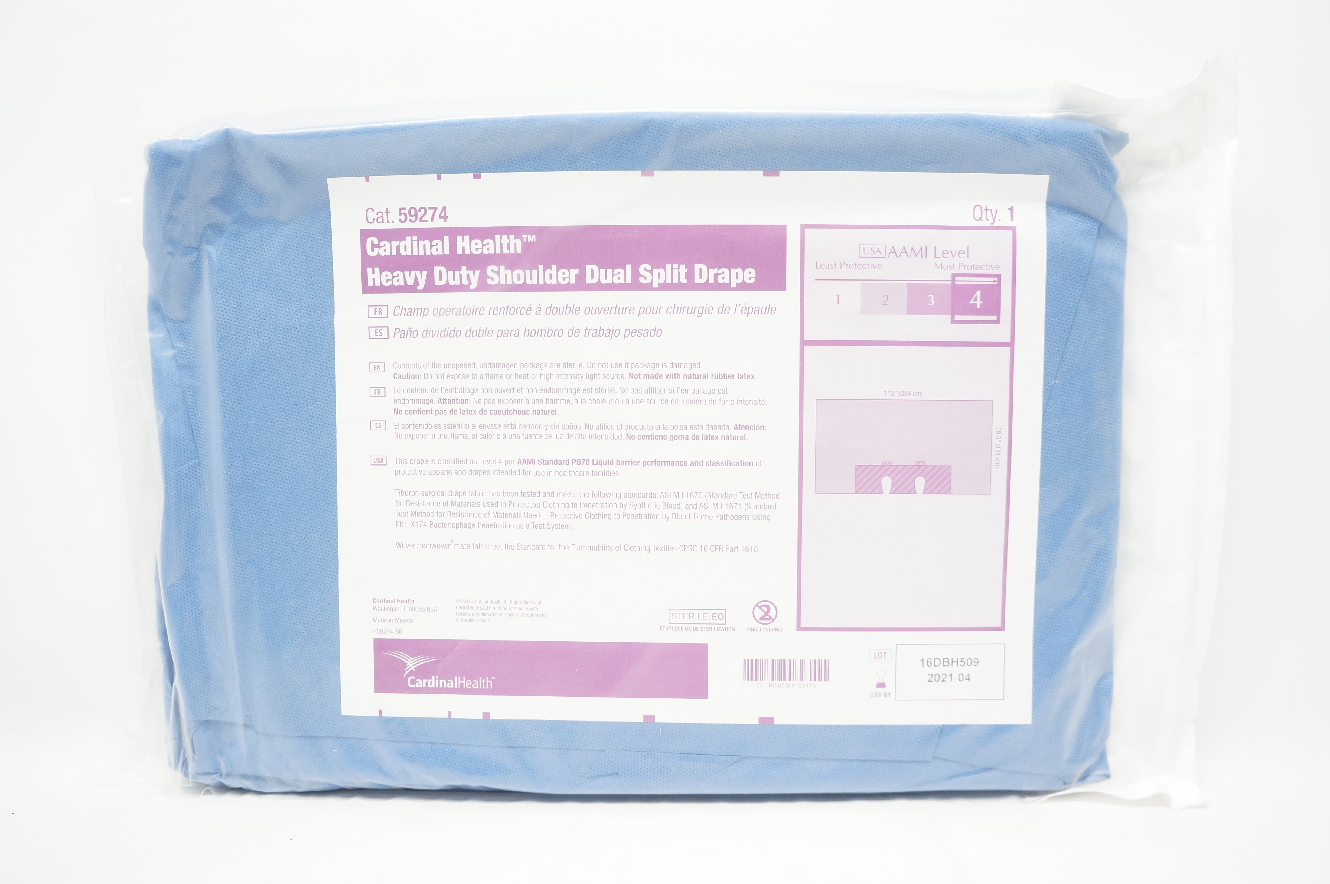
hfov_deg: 67.4
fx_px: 996
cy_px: 442
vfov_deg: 47.8
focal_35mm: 27
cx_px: 665
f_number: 5
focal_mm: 18
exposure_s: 1/100
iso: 800
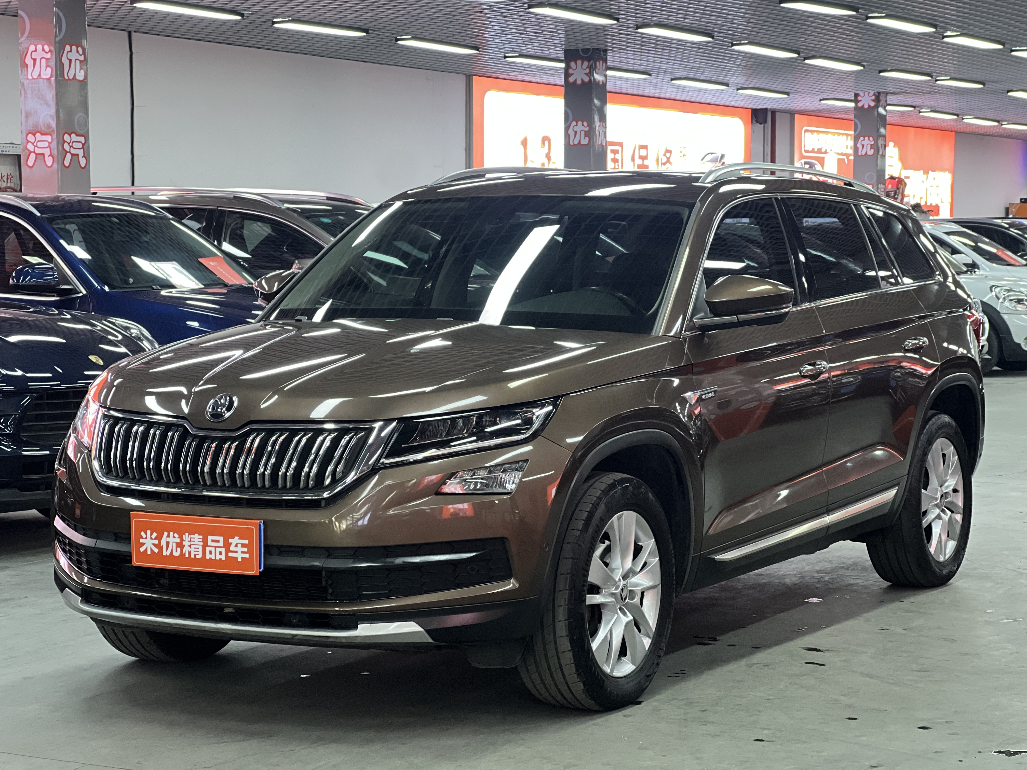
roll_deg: +0.0
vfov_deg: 19.1
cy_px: 385
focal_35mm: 77
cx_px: 514
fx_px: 2284
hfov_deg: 25.3
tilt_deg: -3.4
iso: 200
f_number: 2.8
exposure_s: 1/33
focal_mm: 9
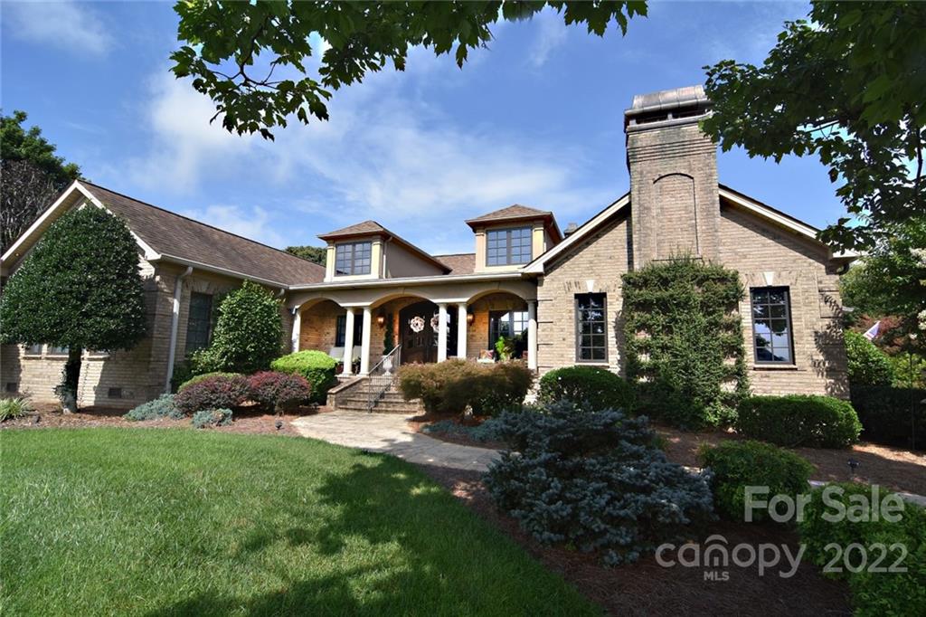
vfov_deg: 72.0
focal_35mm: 16
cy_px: 308
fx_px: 424
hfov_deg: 95.0
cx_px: 463
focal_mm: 11
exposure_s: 1/500
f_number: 8
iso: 360
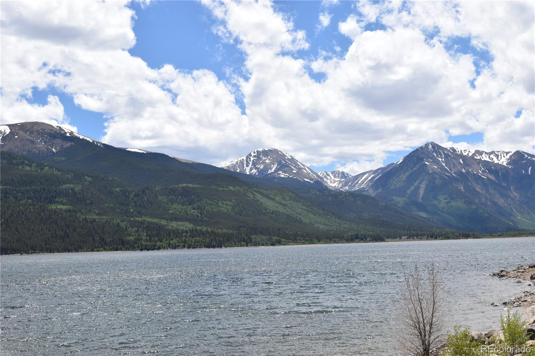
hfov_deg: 38.9
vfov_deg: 26.5
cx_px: 268
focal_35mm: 51
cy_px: 178
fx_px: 758
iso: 200
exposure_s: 1/500
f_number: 11
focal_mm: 34
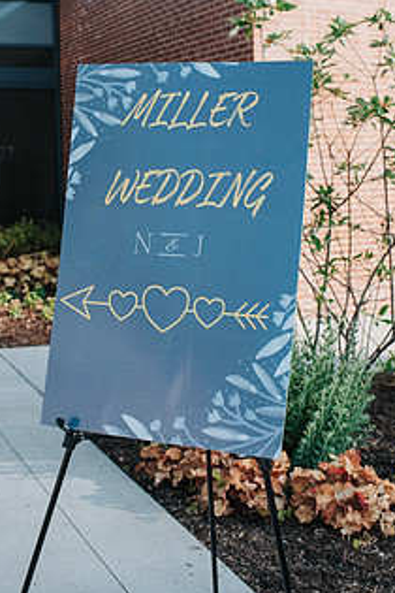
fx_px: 823
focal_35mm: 50
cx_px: 177
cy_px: 241
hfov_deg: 27.0
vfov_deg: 39.5
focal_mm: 35
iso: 320
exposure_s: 1/1000
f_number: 4
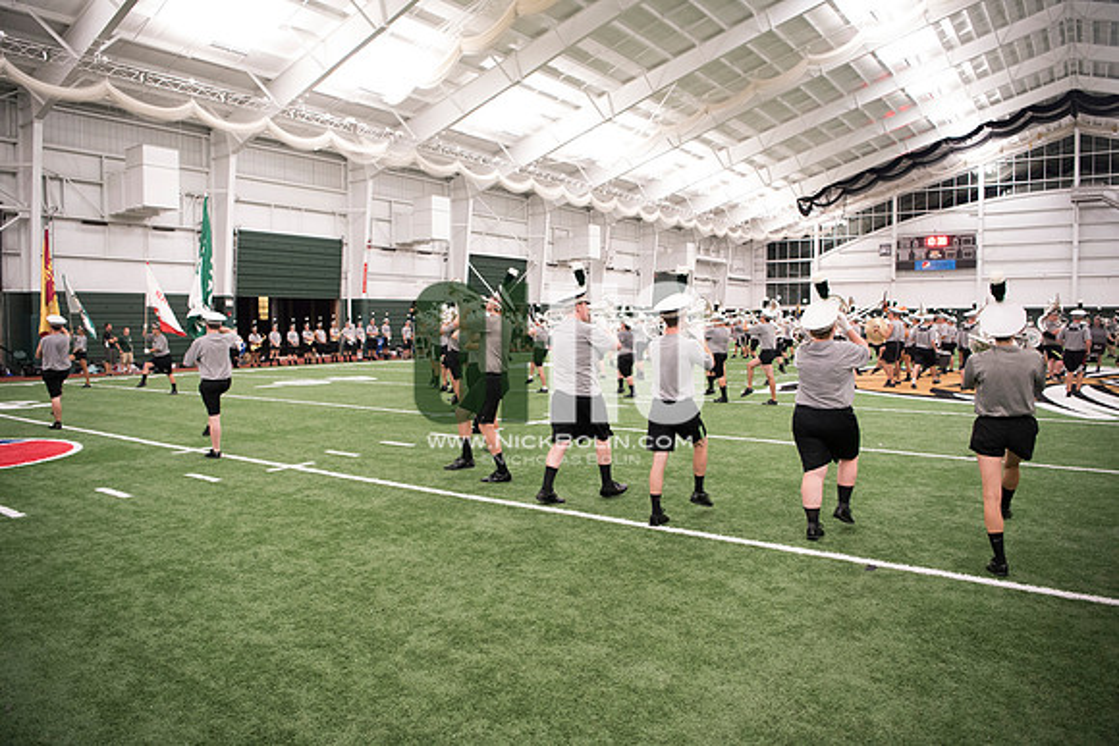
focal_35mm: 24
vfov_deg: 53.2
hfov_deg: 73.7
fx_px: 746
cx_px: 560
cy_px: 373
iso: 3200
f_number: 3.2
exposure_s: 1/100
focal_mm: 24
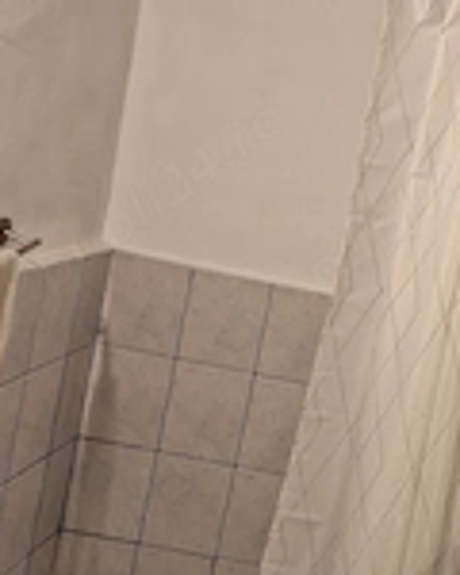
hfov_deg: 23.1
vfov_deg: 31.4
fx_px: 1021
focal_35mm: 60
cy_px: 261
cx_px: 564
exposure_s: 1/100
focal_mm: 5.4
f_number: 1.8
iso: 50
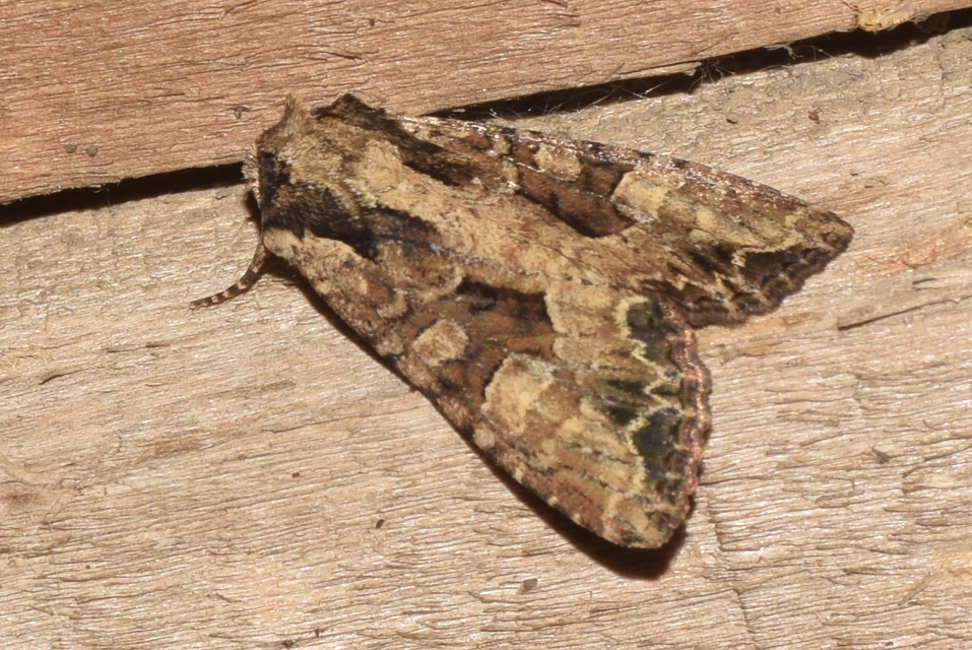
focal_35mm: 142
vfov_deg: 9.6
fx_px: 3851
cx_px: 486
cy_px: 325
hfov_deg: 14.4
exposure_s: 1/160
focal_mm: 95
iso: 100
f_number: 16
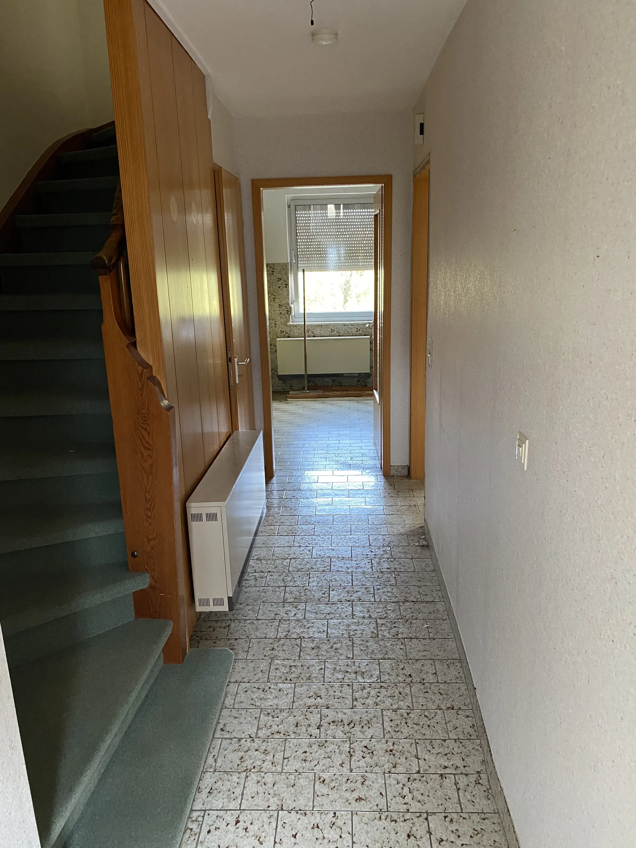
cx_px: 318
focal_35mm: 26
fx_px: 637
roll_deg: +2.0
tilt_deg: -14.8
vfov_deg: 67.3
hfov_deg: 53.1
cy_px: 424
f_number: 1.8
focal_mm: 4.25
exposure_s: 1/60
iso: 320
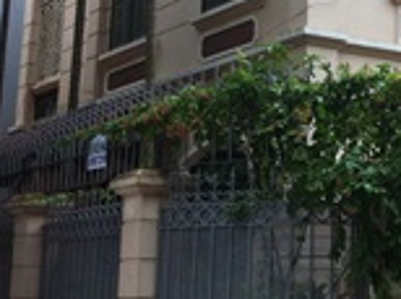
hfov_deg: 18.7
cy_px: 40
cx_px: 419
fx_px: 1180
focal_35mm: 102
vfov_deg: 14.3
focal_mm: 3.85
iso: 80
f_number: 2.8
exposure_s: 1/195
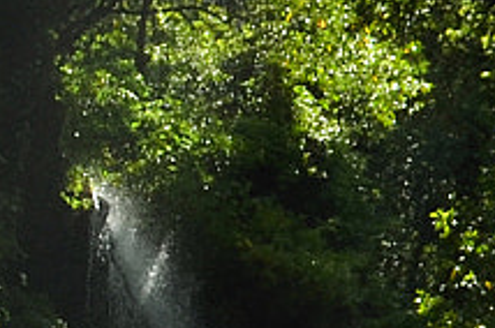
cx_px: 215
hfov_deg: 7.7
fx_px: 3693
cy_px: 733
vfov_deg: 5.0
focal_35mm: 269
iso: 100
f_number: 4
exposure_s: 1/200
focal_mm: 24
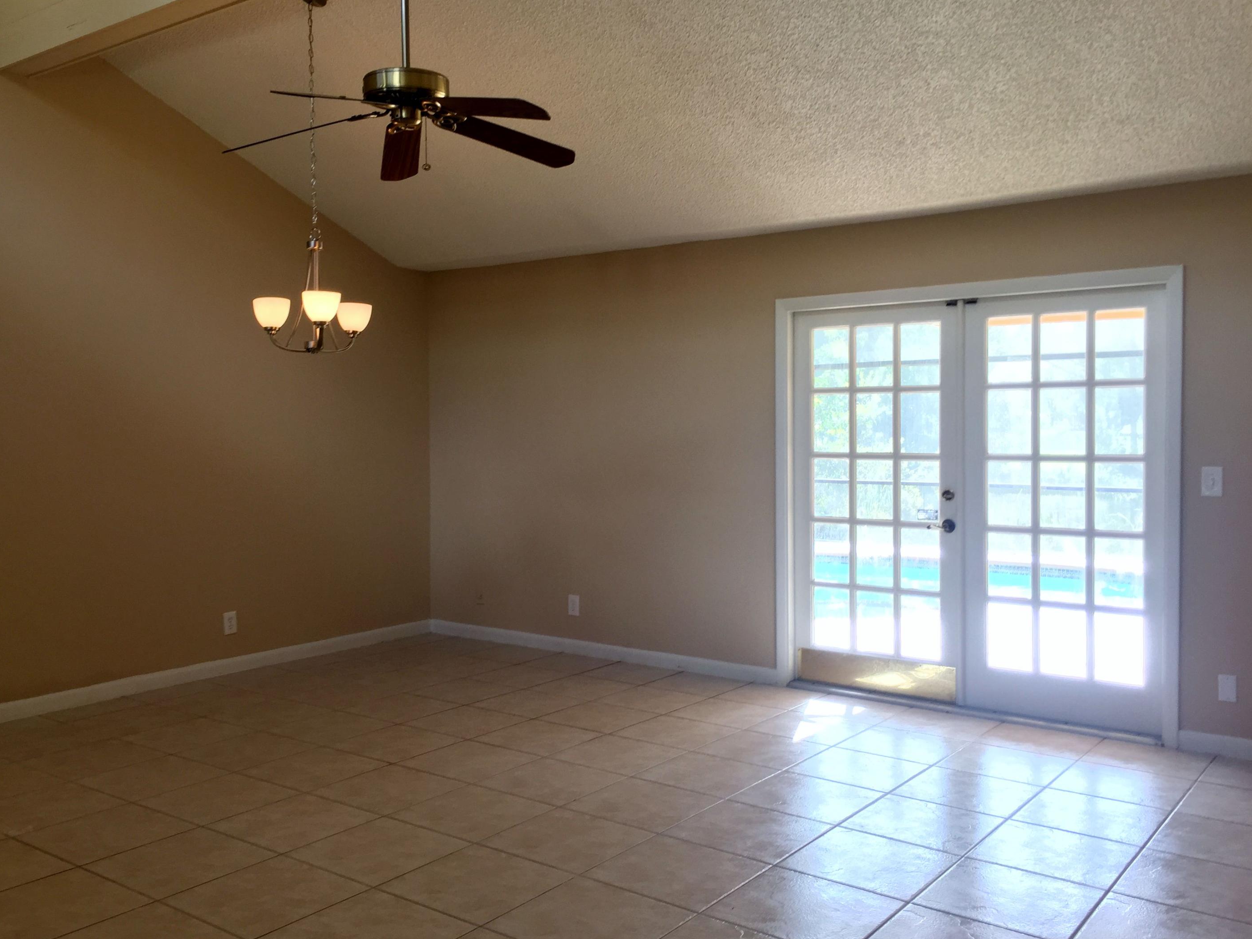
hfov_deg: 58.3
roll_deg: +0.2
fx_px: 1121
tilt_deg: -2.7
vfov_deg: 45.4
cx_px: 596
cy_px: 458
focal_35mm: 31
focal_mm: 4.15
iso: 32
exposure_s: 1/40
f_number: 2.2
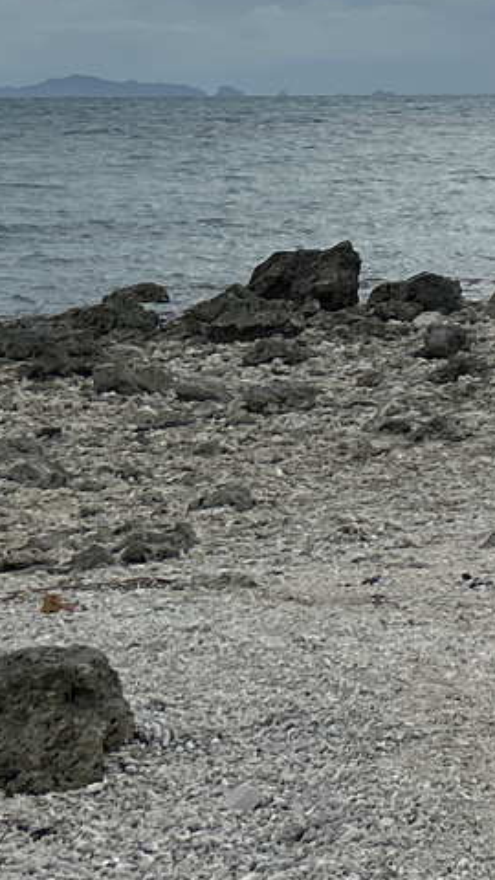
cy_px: -189
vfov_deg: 17.3
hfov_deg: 8.9
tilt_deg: +6.9
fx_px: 2753
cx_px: 1355
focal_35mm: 118
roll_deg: +0.5
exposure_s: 1/3356
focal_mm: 5.7
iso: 50
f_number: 1.5
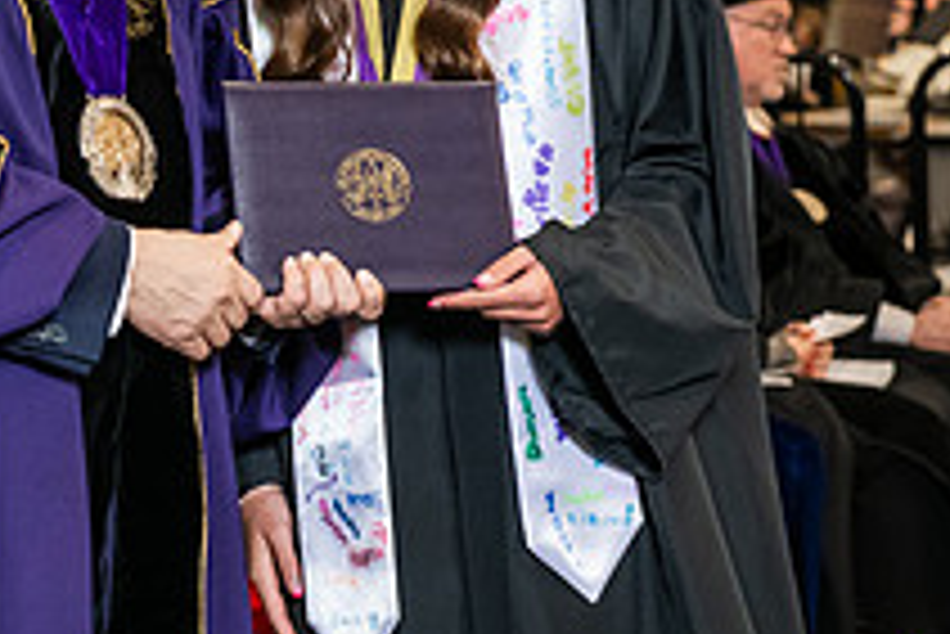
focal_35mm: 192
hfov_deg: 10.6
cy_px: 61
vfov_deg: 7.1
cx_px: 108
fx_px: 5070
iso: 2500
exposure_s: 1/200
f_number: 5
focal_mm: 70
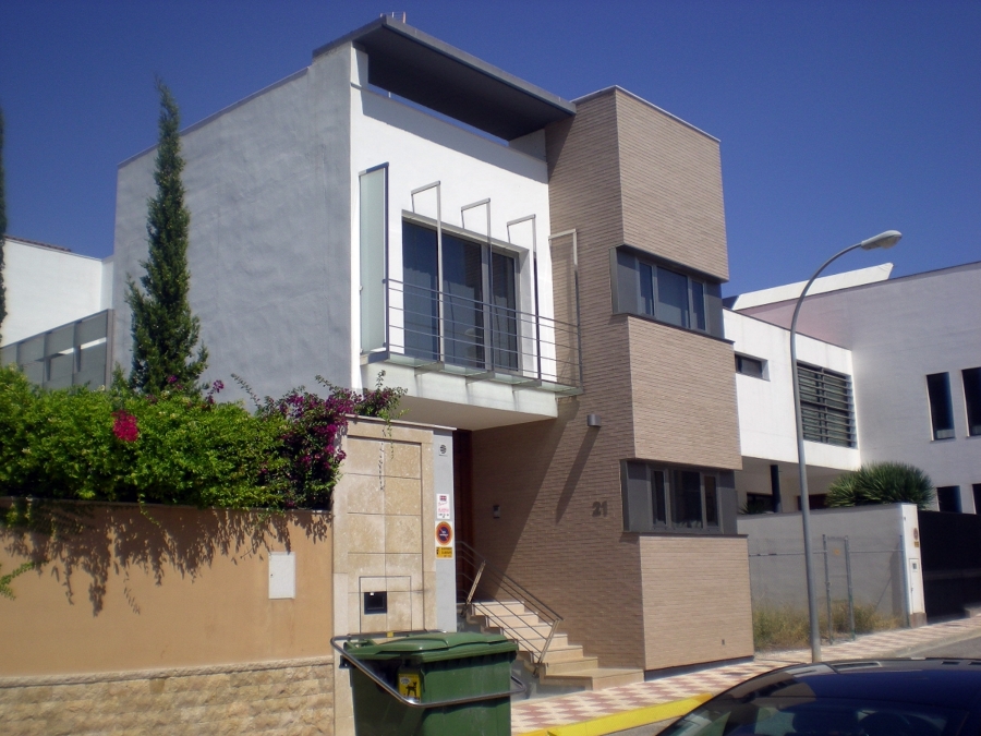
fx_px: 1077
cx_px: 490
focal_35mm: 38
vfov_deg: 37.7
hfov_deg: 49.0
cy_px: 368
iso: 50
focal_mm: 6.3
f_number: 4.6
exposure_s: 1/600
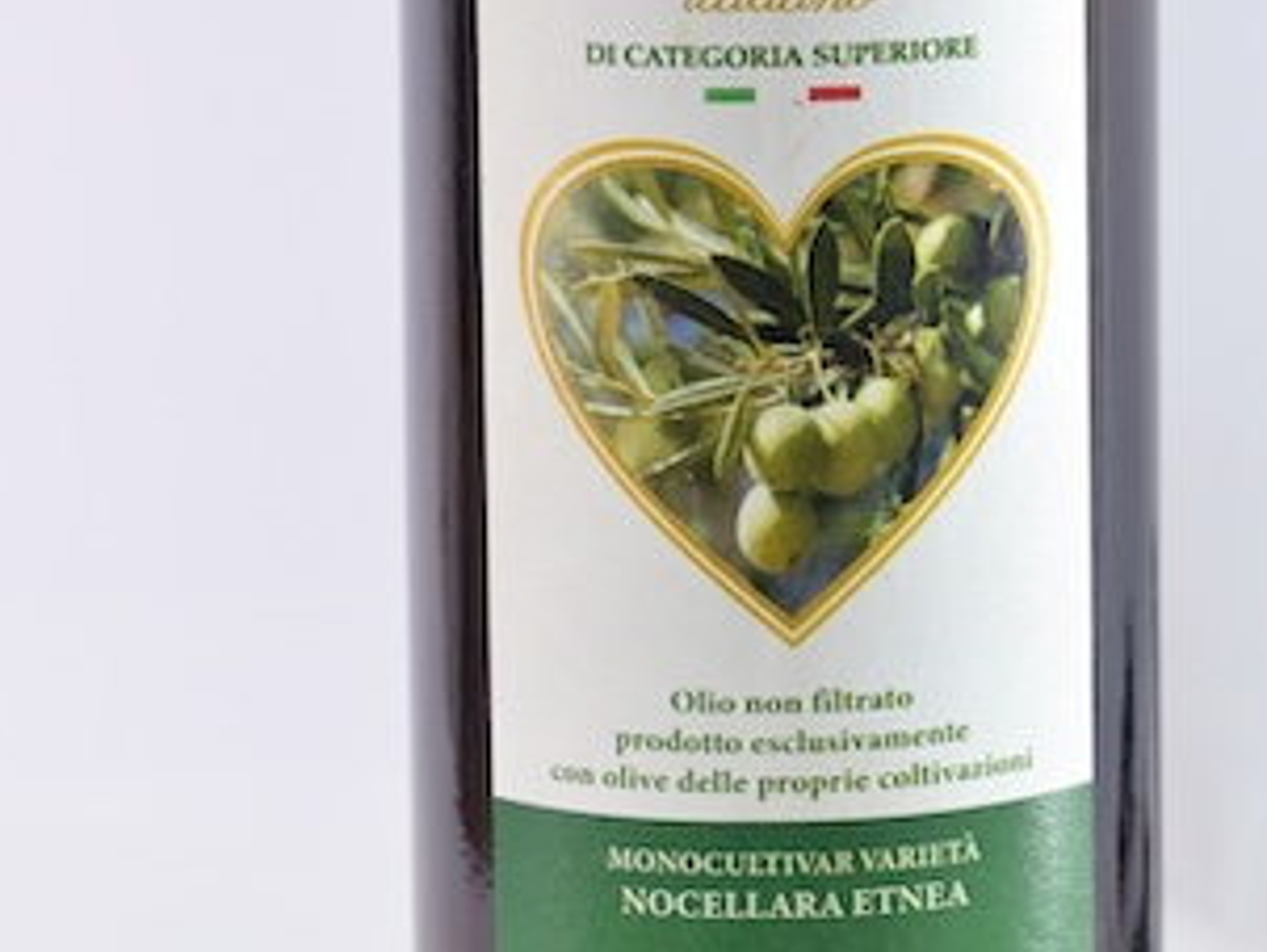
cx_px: 845
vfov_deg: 8.4
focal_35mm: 175
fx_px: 6410
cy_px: -264
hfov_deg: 11.3
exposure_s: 1/100
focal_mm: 55
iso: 400
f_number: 5
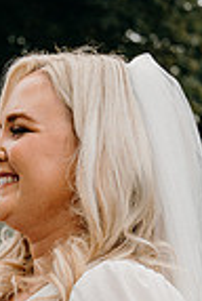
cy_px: 290
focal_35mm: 207
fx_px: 1734
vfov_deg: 9.9
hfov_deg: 6.6
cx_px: -15
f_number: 5.6
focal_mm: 66
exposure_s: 1/250
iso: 400
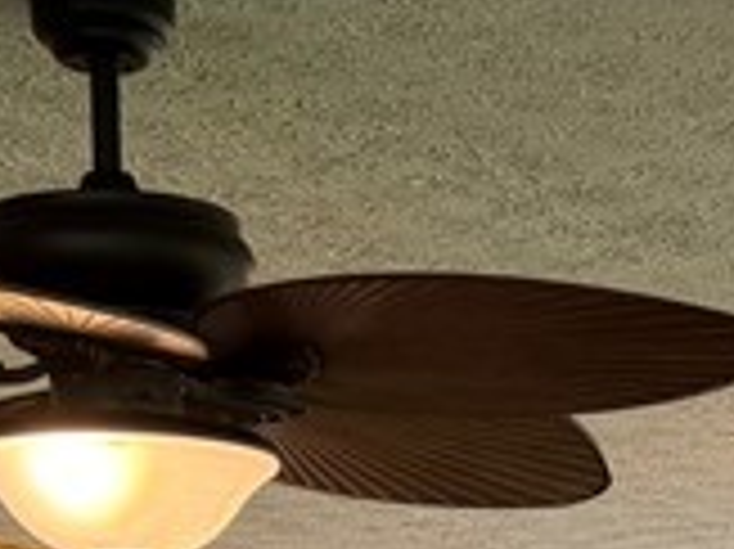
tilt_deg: -7.2
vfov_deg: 8.5
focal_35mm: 151
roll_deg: -1.6
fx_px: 3199
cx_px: 612
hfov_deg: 13.0
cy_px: 1530
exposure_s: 1/121
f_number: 1.78
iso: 64
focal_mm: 6.76
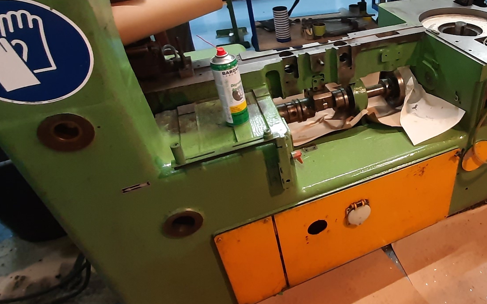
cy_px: 119
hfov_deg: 68.0
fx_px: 332
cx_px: 363
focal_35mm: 25
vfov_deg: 48.9
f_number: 2.2
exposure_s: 1/25
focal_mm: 1.42
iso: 250
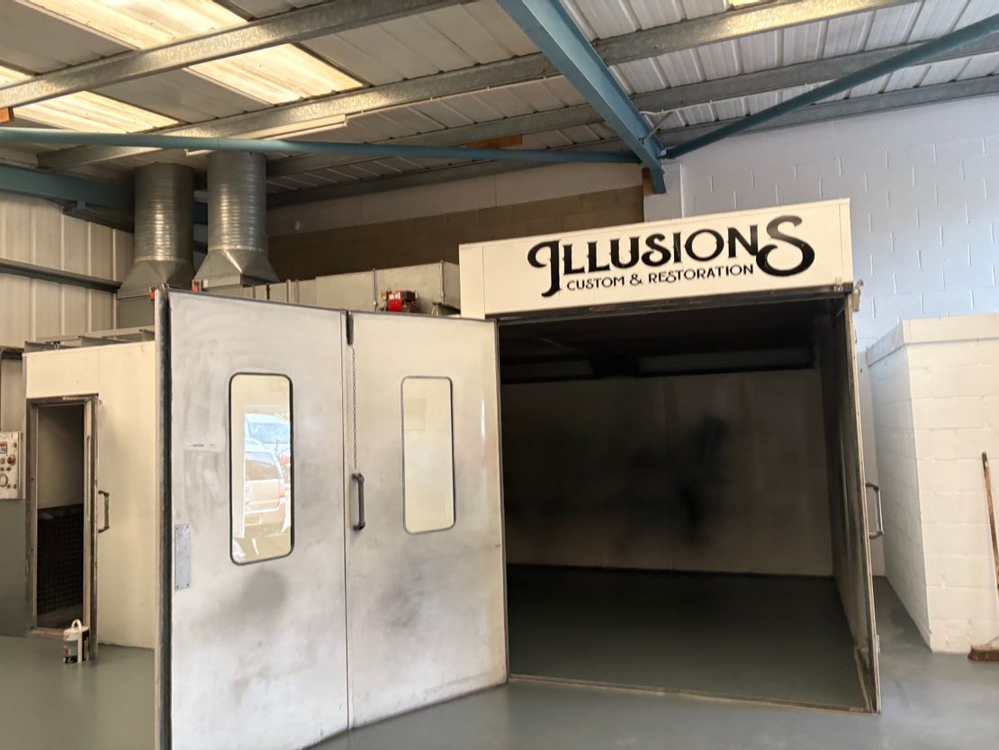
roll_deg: +3.4
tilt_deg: +4.7
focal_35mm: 26
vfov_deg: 53.1
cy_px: 375
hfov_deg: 67.3
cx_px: 500
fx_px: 751
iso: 320
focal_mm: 5.96
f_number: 1.6
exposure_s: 1/60
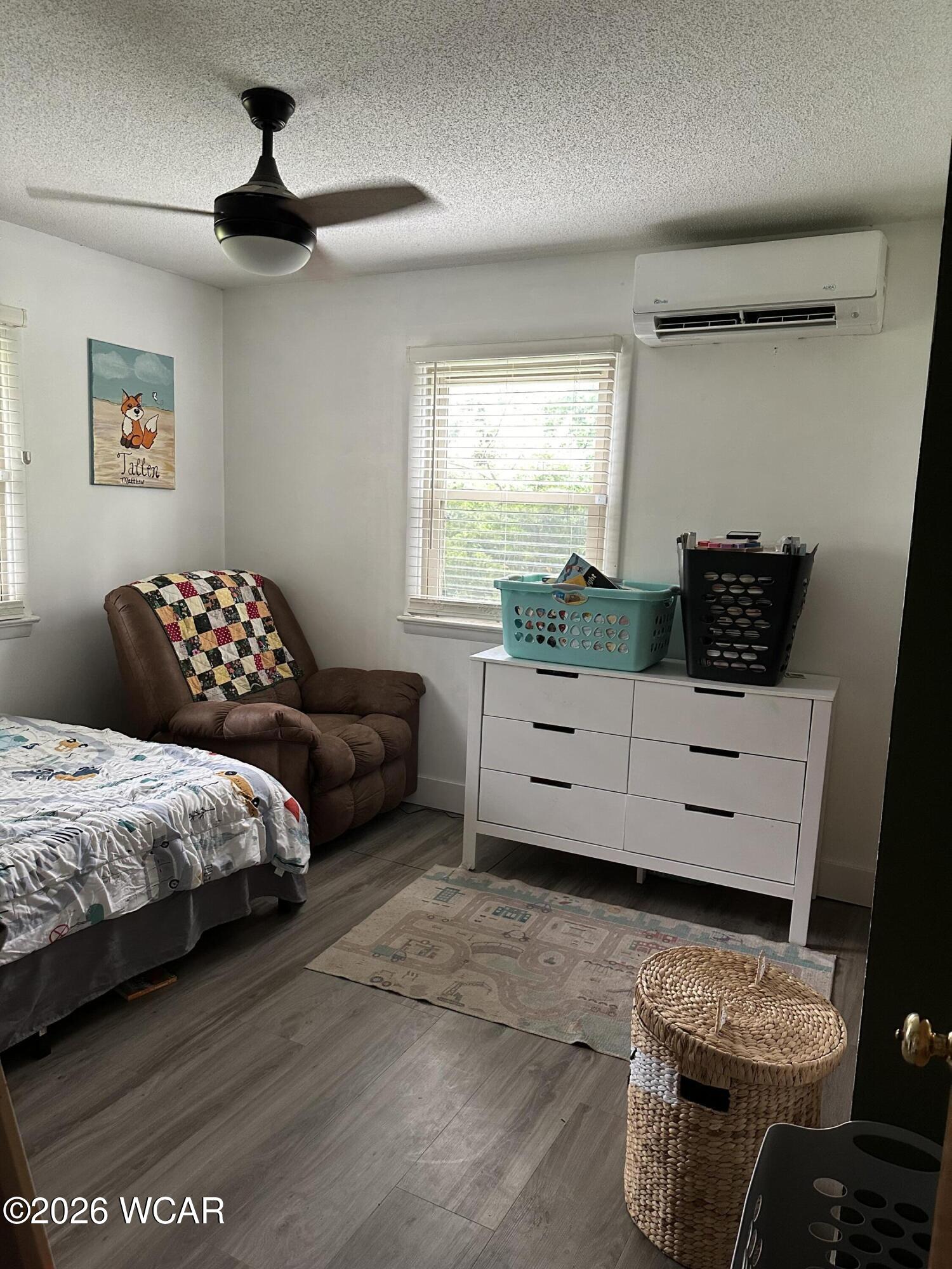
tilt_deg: -8.0
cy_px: 634
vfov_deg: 71.6
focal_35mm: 24
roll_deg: -2.8
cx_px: 476
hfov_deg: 56.8
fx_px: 880
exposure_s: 1/60
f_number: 1.78
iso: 400
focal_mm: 6.86
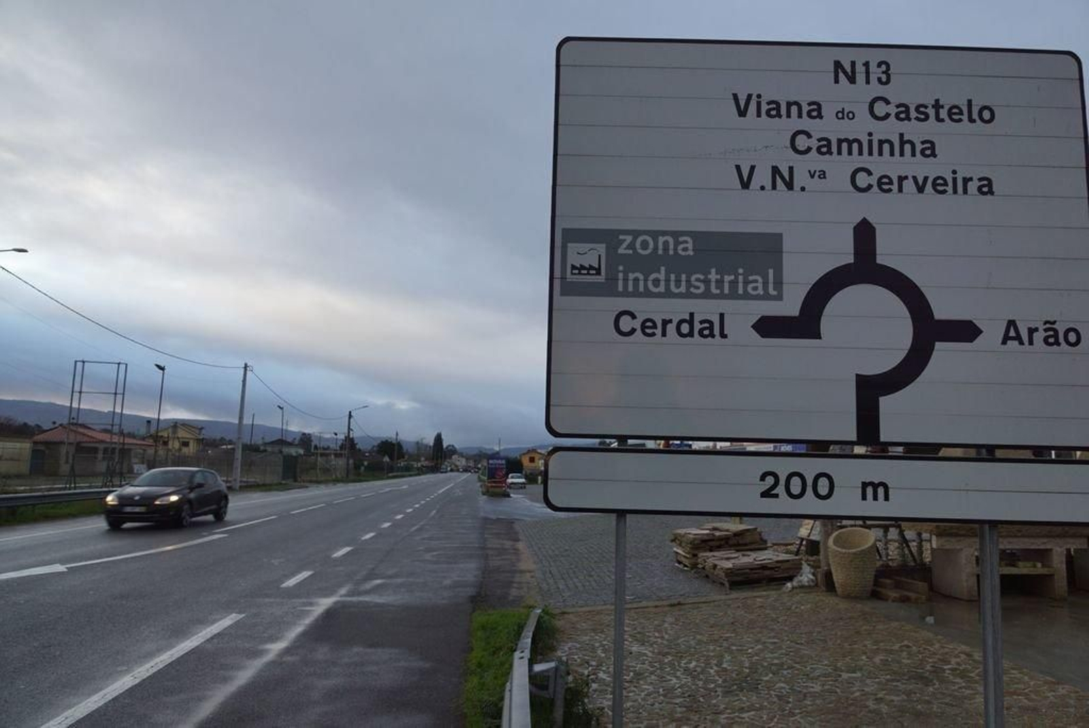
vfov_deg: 53.2
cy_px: 364
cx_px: 544
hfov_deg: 73.7
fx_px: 726
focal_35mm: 24
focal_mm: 16
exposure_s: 1/80
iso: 200
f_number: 4.5
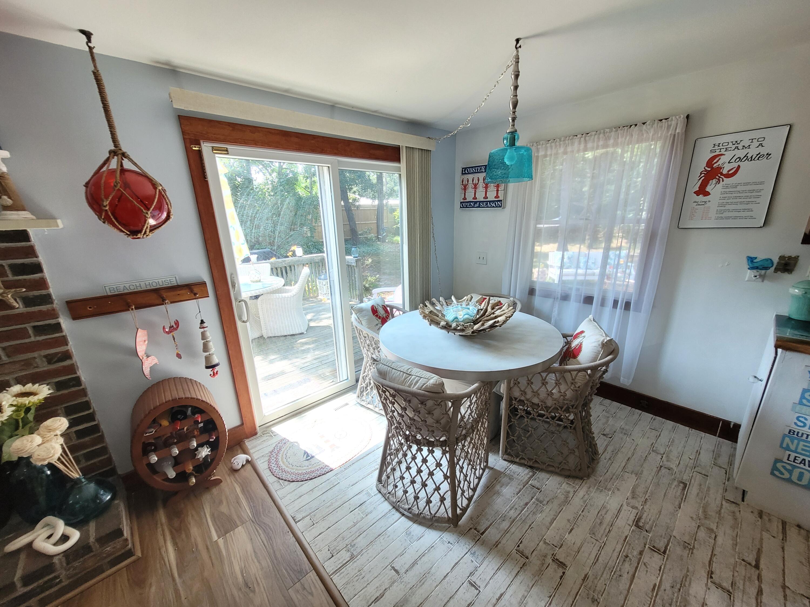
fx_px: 304
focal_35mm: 13
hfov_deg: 106.2
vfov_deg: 89.9
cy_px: 304
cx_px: 405
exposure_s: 1/60
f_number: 2.2
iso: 125
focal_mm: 1.74
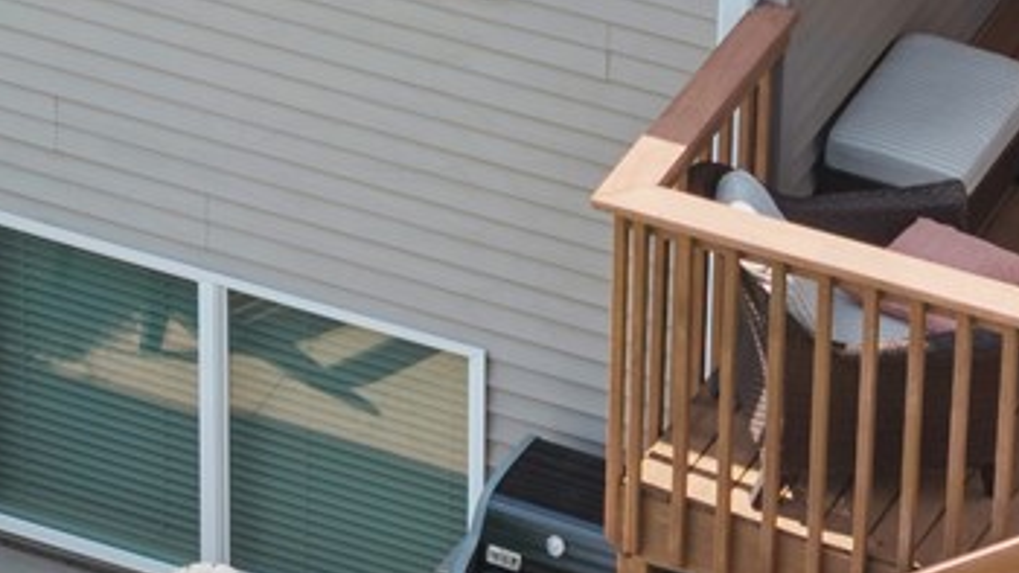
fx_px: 9431
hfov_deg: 6.2
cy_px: 652
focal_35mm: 349
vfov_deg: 3.5
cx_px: 323
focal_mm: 19.4
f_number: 2.8
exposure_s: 1/730
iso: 150
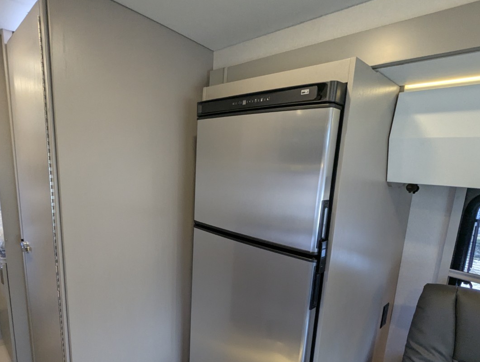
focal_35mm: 21
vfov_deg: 62.7
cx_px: 229
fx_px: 292
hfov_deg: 78.9
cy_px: 226
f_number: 2.2
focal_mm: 2.35
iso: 240
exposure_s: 1/123
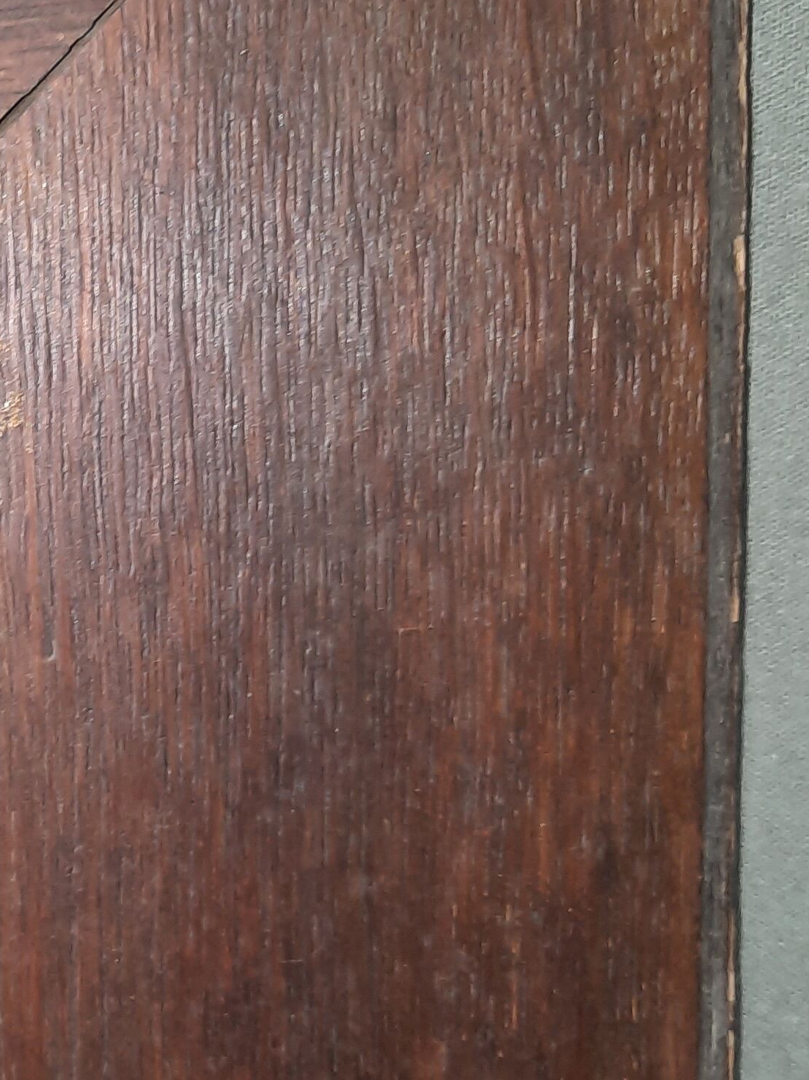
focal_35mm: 68
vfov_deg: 28.6
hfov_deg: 20.3
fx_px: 2119
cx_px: -158
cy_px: 554
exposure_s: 1/50
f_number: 2
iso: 160
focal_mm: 4.6
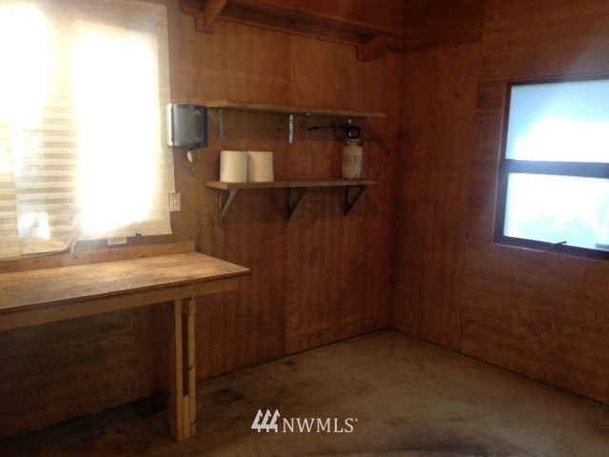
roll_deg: -0.7
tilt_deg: -9.3
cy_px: 228
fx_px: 581
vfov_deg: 42.9
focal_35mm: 33
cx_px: 304
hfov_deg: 55.4
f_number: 2.4
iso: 64
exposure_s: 1/20
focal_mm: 4.12
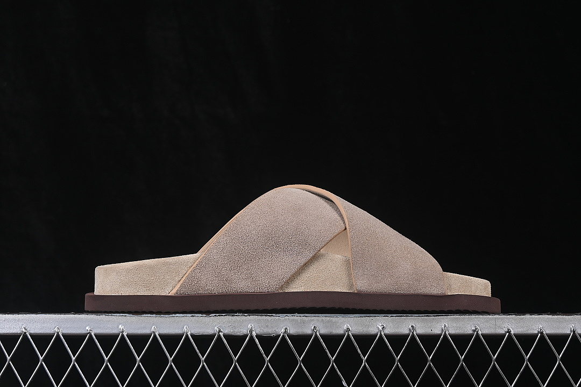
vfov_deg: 18.2
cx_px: 290
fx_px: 1210
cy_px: 194
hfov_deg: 27.0
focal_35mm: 75
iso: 160
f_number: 8
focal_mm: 50
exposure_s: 1/80
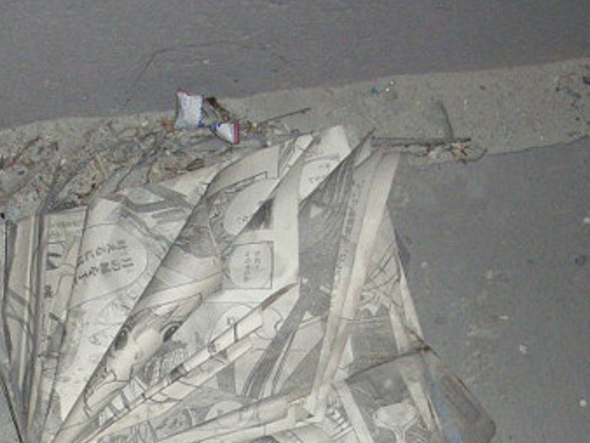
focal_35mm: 93
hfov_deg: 21.0
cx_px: 183
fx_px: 1586
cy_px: 474
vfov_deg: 15.5
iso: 160
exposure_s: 1/50
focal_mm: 6.2
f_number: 2.8
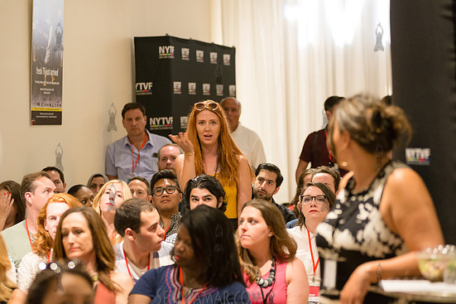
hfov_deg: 17.4
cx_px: 218
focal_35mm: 118
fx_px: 1494
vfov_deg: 11.6
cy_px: 157
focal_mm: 112
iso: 3200
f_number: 3.5
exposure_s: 1/125
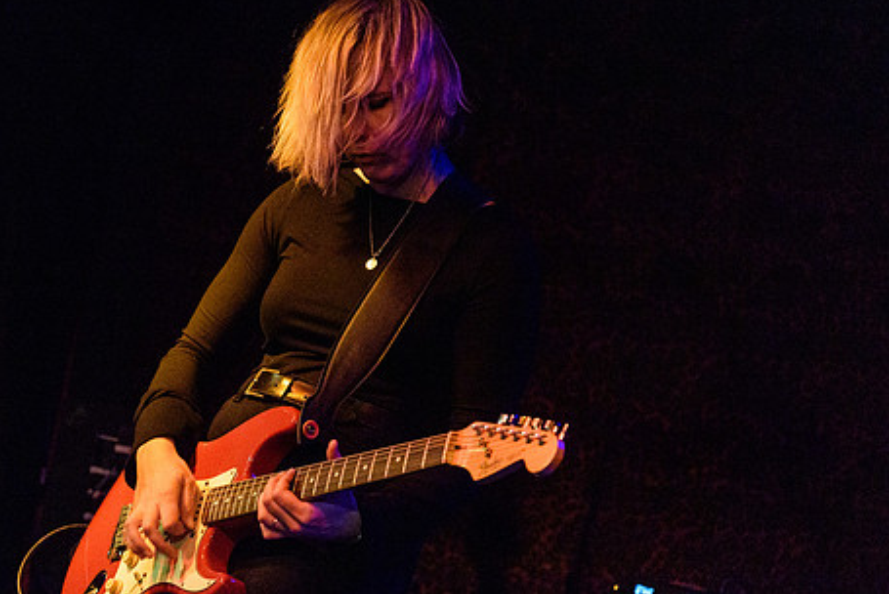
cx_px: 377
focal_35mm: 99
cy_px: 285
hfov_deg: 20.6
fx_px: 2446
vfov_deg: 13.8
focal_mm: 70
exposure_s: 1/160
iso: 2500
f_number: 3.2
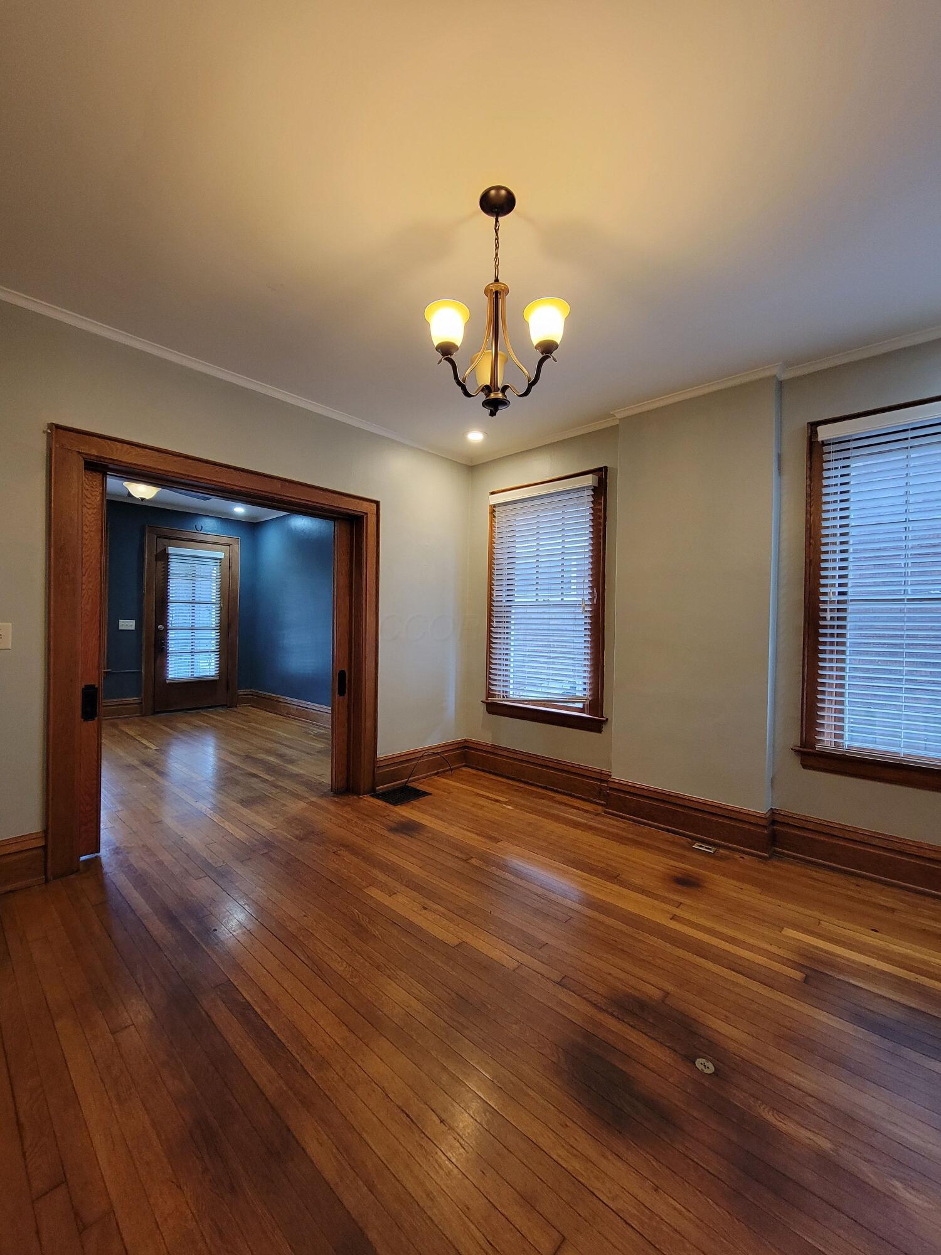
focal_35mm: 13
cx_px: 470
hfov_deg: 89.9
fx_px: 471
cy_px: 628
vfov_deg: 106.2
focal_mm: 2.2
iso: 400
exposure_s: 1/60
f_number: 2.2
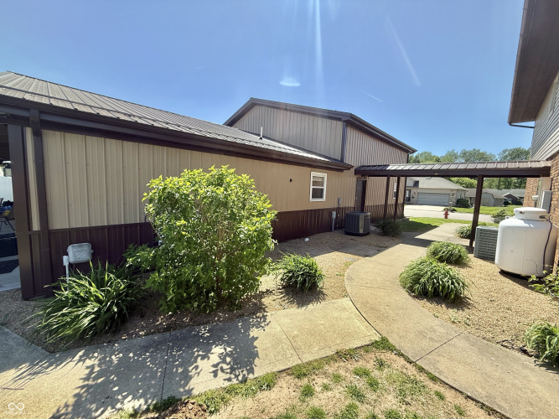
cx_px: 280
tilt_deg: -5.6
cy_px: 210
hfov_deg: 102.1
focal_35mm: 14
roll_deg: -2.1
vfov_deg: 85.7
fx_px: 226
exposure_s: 1/928
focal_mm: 2.22
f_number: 2.2
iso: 64
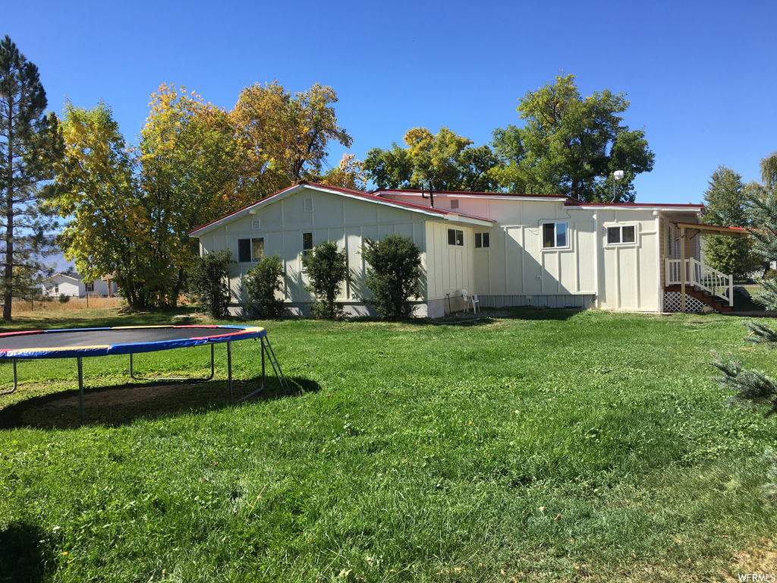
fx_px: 651
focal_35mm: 29
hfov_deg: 61.7
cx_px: 388
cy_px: 292
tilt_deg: -1.8
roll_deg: +1.7
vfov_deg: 48.2
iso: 25
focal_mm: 4.15
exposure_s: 1/1026
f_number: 2.2
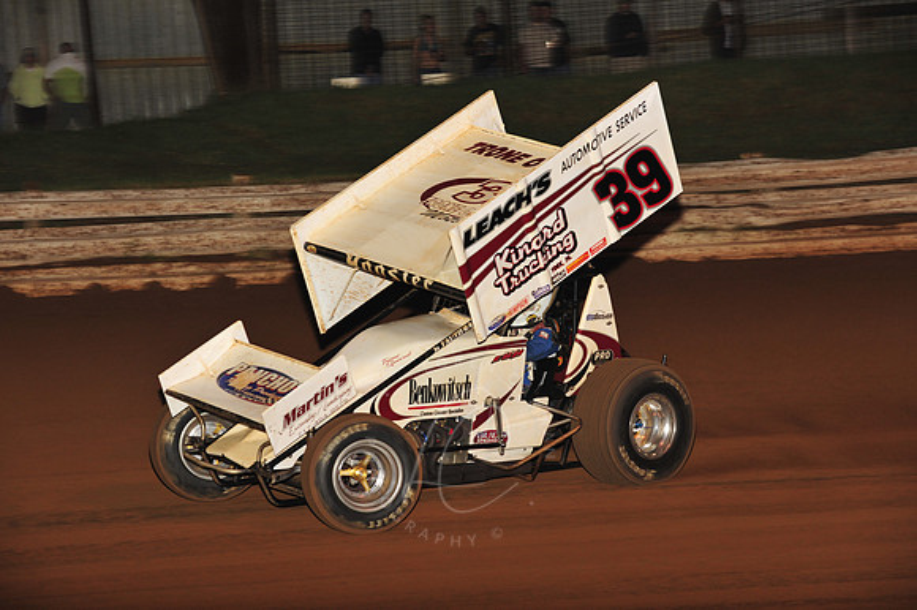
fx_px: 3182
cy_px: 305
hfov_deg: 16.4
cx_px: 458
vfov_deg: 11.0
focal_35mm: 125
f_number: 7.1
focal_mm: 125
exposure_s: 1/320
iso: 1000
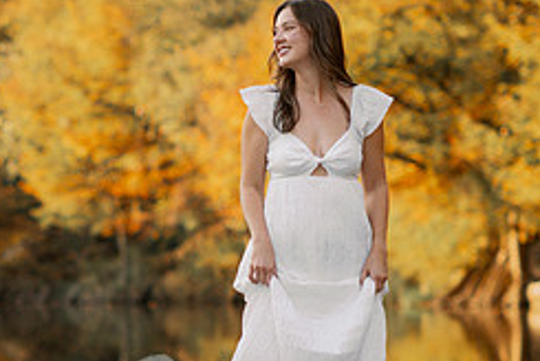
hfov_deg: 10.2
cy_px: 230
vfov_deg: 6.9
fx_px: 3019
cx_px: 46
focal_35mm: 201
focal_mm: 85
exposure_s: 1/250
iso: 125
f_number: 2.2
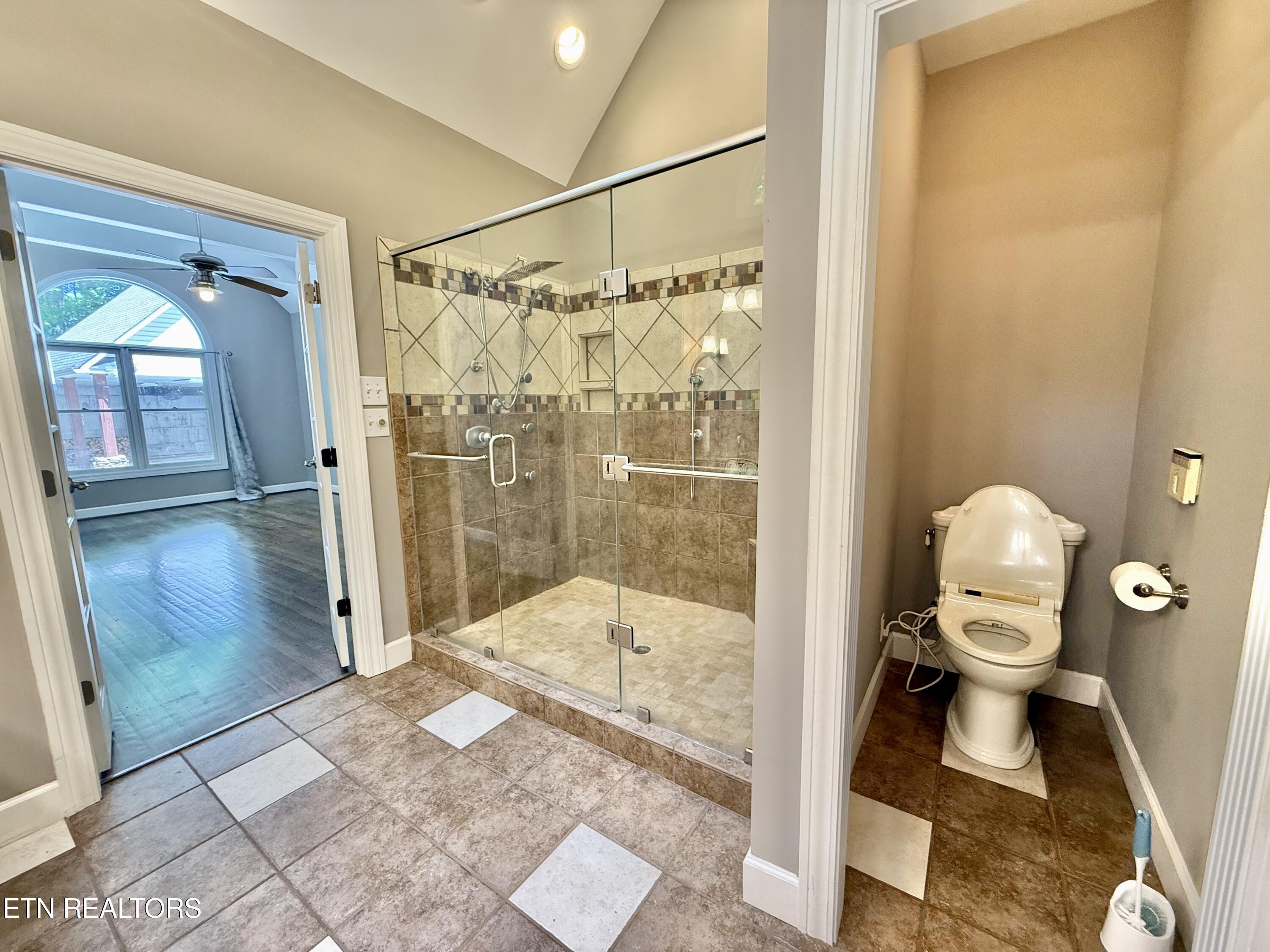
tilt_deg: -7.2
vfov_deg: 85.7
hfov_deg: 102.1
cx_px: 635
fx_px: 514
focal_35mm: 14
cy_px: 476
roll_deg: +1.2
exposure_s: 1/60
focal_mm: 2.22
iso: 250
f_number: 2.2
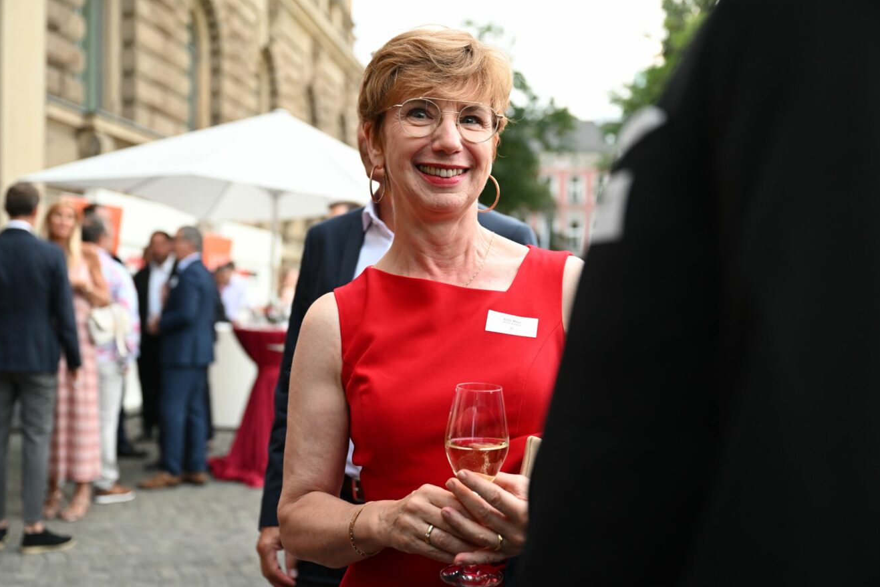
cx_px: 432
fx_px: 1002
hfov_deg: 47.4
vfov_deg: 32.6
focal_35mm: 41
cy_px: 300
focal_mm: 40
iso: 1250
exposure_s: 1/200
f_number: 3.2
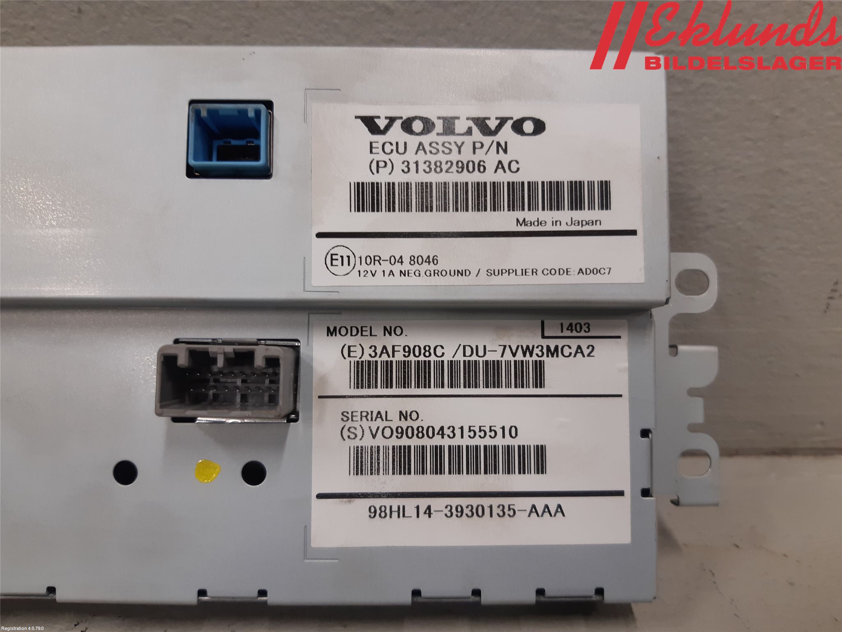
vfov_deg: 53.1
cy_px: 316
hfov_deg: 67.3
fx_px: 632
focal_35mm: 26
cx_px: 421
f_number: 1.7
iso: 80
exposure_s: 1/50
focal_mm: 3.93
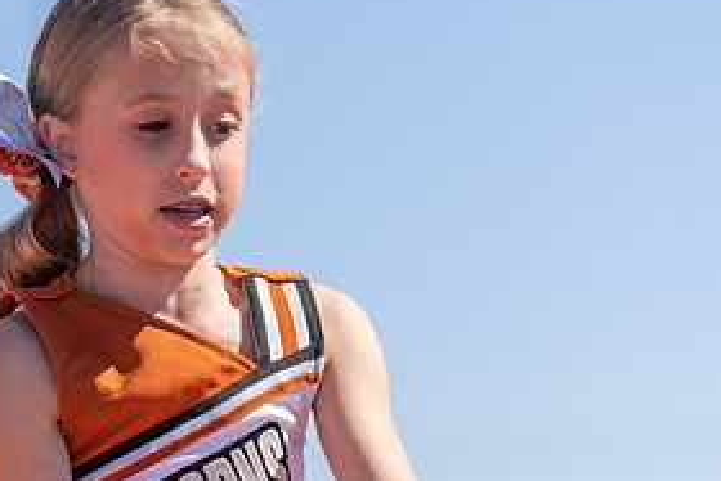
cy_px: 295
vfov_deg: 5.4
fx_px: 5069
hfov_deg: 8.1
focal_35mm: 253
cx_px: 144
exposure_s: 1/1600
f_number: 2.8
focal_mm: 122
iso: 100
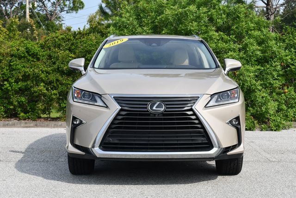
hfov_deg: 28.0
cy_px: 99
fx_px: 593
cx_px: 148
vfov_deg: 19.0
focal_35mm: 72
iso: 125
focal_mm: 36
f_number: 8
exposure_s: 1/250
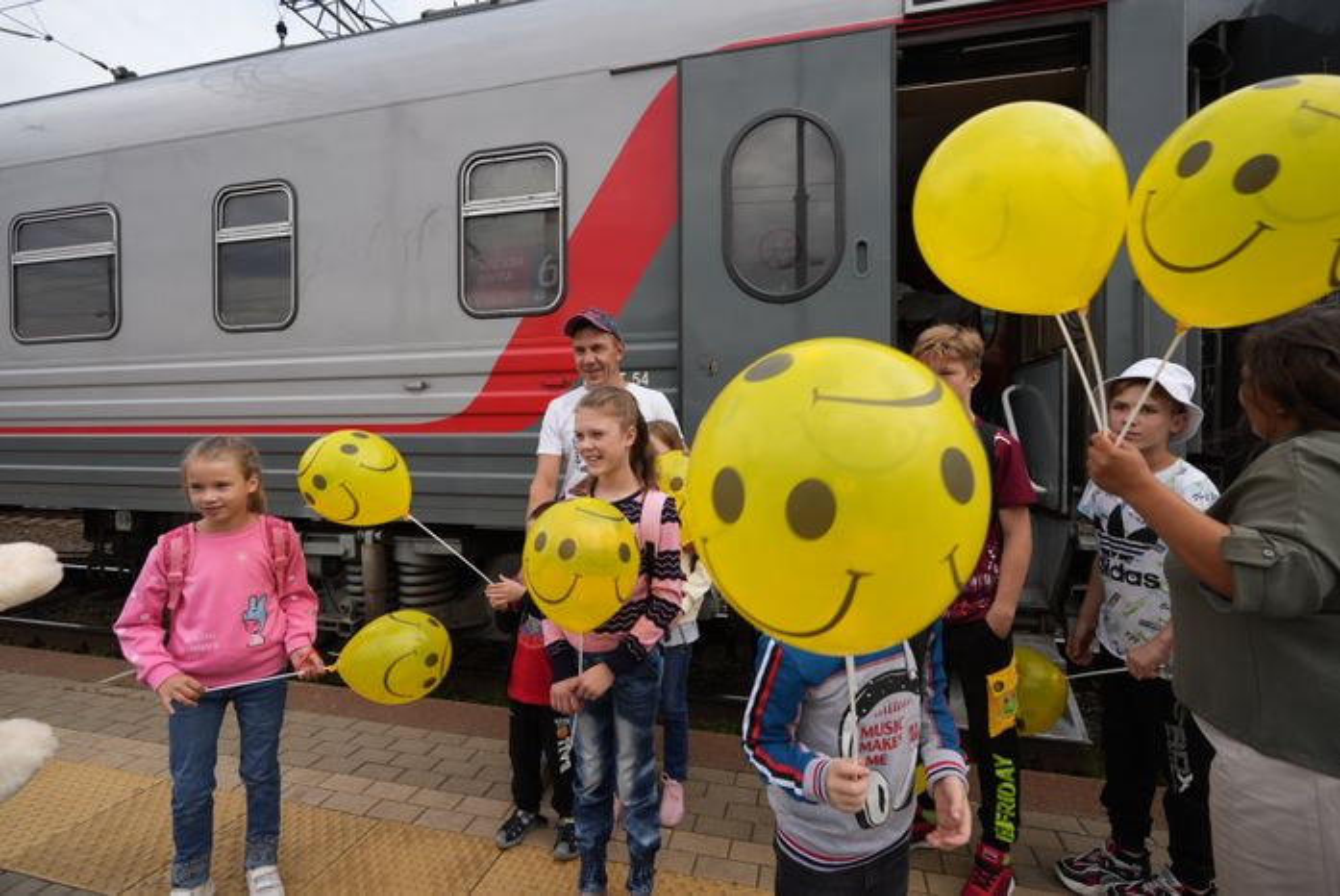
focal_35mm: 16
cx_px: 670
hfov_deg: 96.7
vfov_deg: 73.9
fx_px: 596
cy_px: 448
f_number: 5.6
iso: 100
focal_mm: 16
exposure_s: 1/200
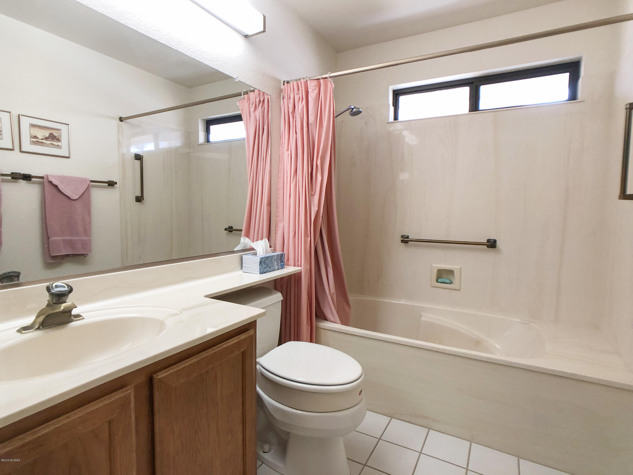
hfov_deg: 63.4
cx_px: 316
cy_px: 238
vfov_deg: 49.7
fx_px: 512
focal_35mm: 28
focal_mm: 4
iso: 32
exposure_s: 1/30
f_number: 1.8
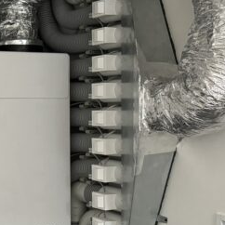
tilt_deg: -1.0
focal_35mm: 70
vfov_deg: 24.7
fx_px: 515
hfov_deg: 21.3
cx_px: -99
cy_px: 114
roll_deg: +0.1
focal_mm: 6.86
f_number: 1.78
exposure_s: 1/47
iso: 800
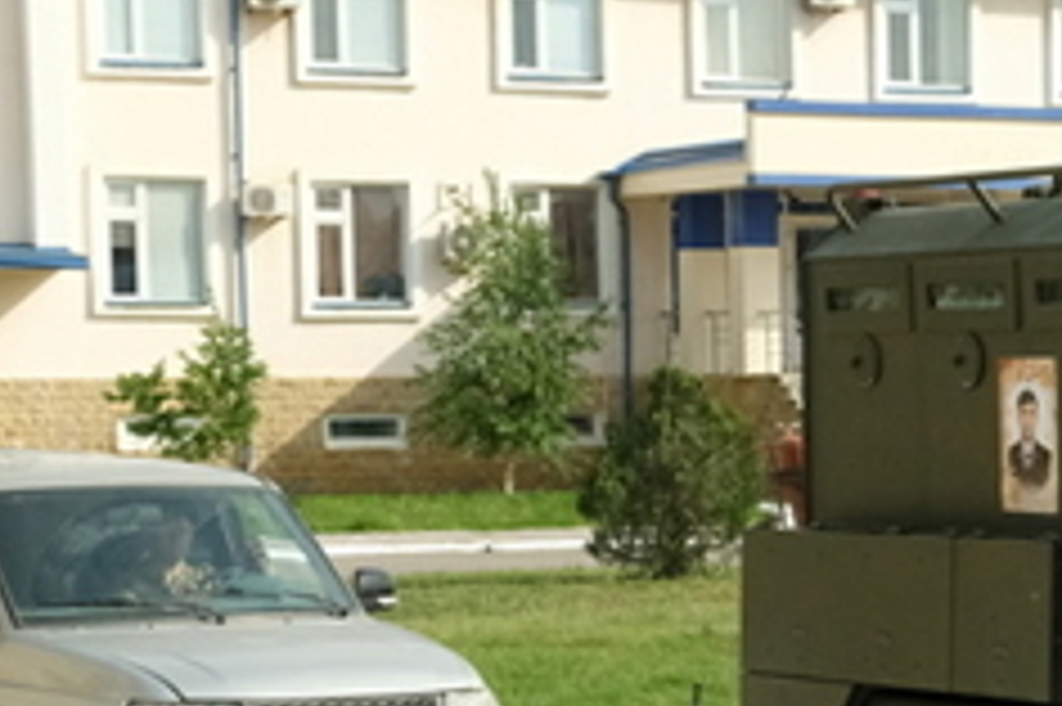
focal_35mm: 143
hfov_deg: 14.0
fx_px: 4215
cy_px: 868
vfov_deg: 9.4
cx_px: 1224
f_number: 5.6
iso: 1600
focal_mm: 30.2
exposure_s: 1/4700
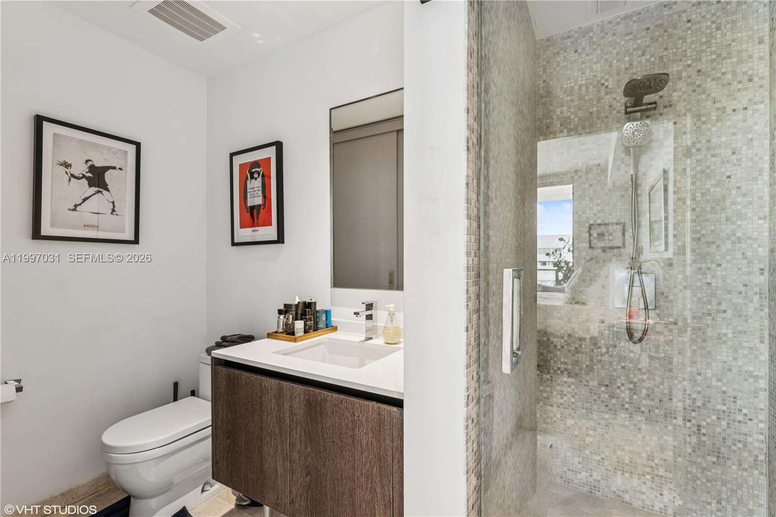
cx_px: 388
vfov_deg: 74.4
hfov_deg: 97.5
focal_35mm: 16
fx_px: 340
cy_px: 258
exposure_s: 1/1.25
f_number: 10
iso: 320
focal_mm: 15.8
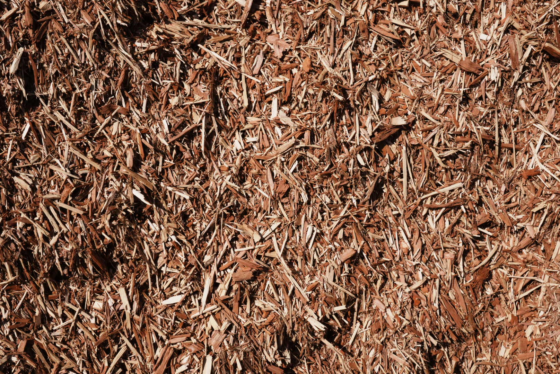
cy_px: 187
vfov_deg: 30.9
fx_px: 677
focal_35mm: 44
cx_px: 280
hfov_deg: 44.9
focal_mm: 29
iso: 1000
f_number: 10
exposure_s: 1/3200
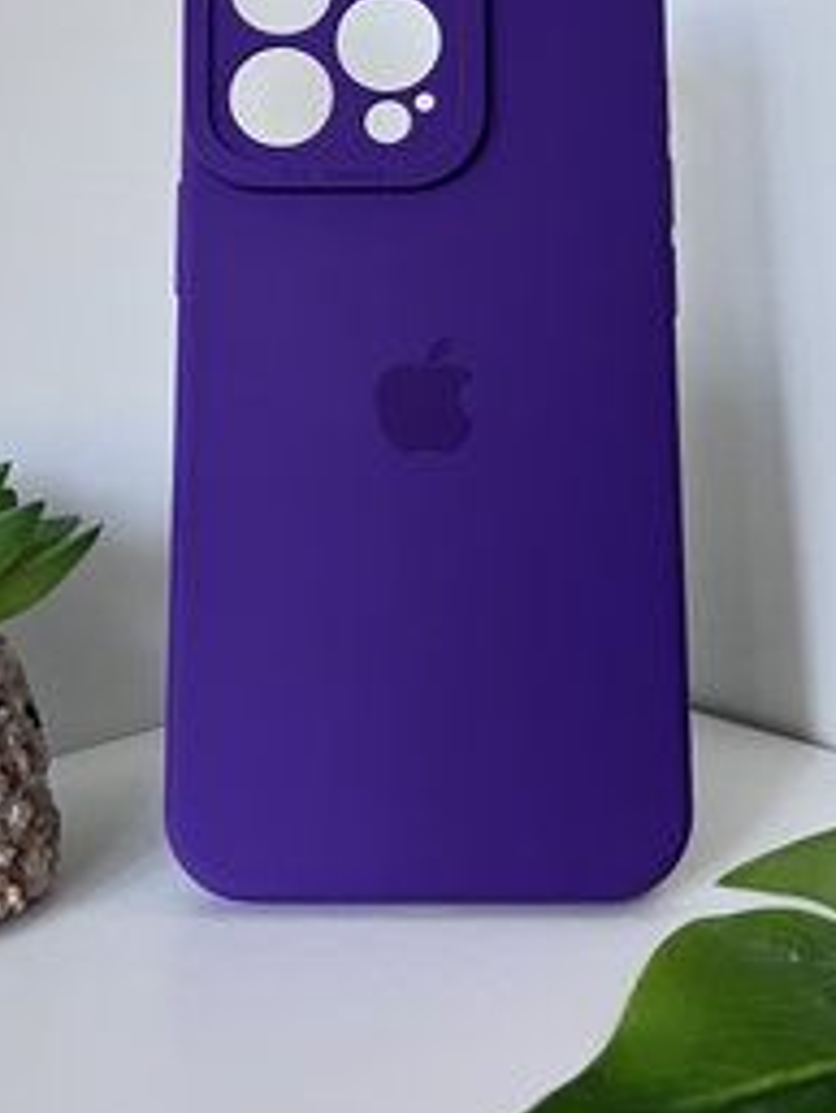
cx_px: 407
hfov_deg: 27.1
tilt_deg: -3.1
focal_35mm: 54
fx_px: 1737
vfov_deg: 34.4
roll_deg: +1.8
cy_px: 210
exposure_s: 1/60
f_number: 1.5
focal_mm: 5.7
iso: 250
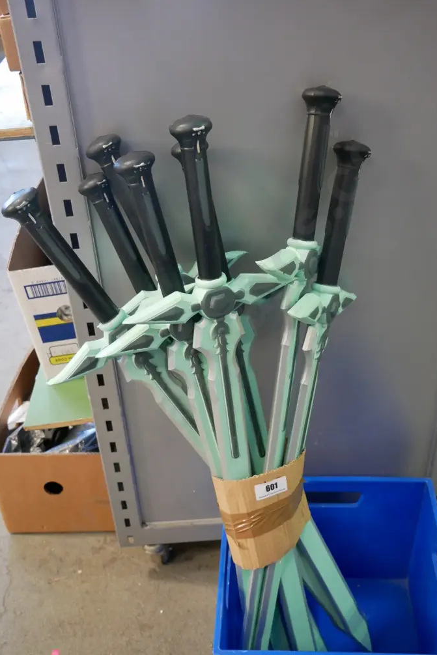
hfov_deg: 36.9
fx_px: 655
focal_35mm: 36
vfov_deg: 53.1
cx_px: 233
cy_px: 332
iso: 1250
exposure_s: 1/60
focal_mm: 17
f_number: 3.8
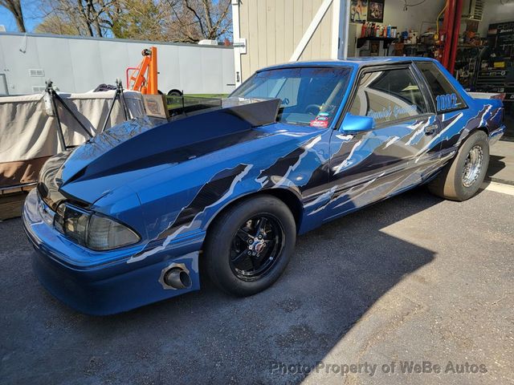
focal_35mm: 24
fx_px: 356
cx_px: 257
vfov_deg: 56.8
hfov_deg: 71.6
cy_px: 192
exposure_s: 1/276
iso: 16
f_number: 1.8
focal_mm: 6.7
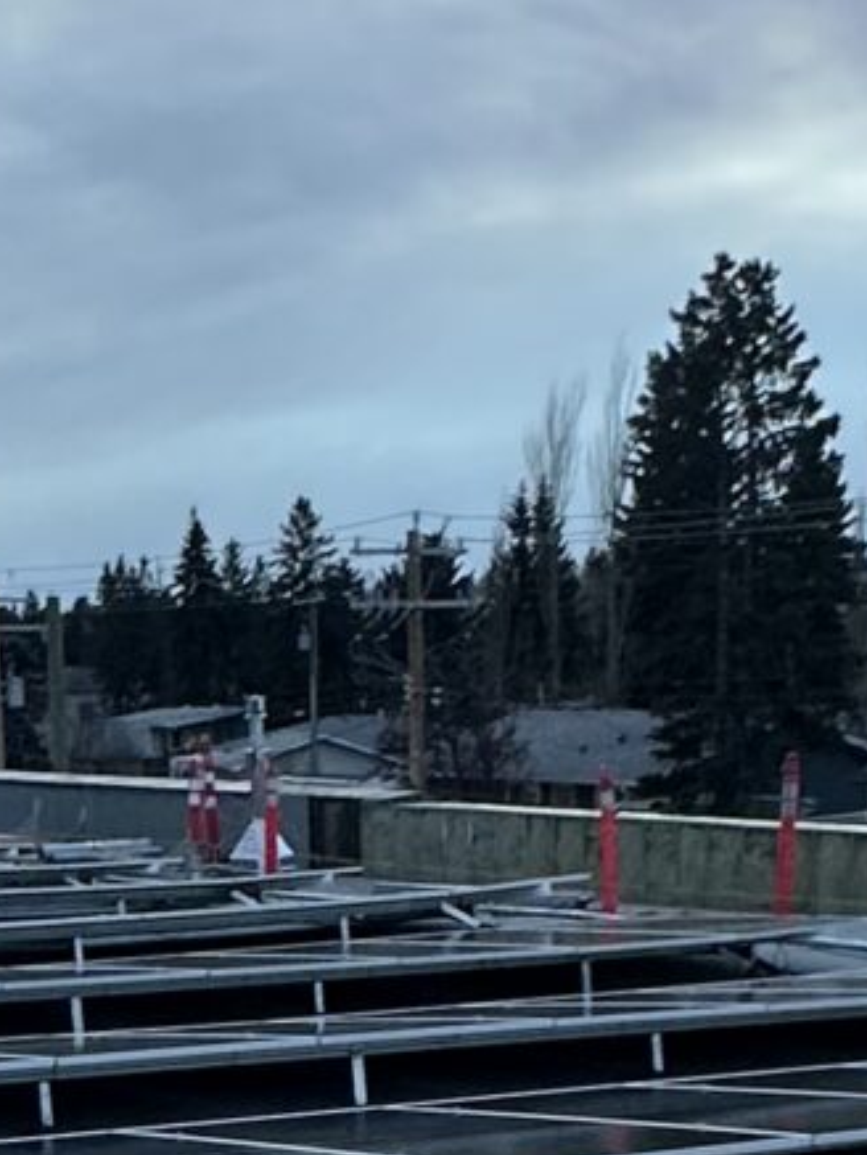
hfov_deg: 17.9
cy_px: 1266
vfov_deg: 22.5
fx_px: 2737
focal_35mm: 82
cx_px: 219
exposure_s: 1/99
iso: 200
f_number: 2.2
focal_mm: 2.22
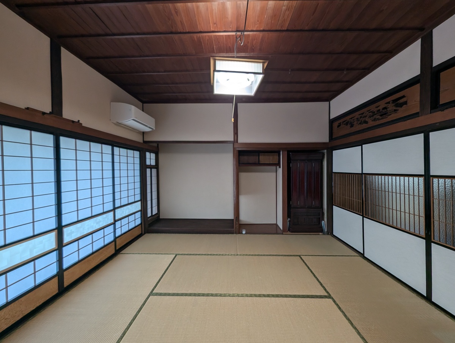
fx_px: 171
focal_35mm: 13
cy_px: 172
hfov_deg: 106.1
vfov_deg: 90.1
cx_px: 228
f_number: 2.2
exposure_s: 1/40
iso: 44
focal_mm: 1.95
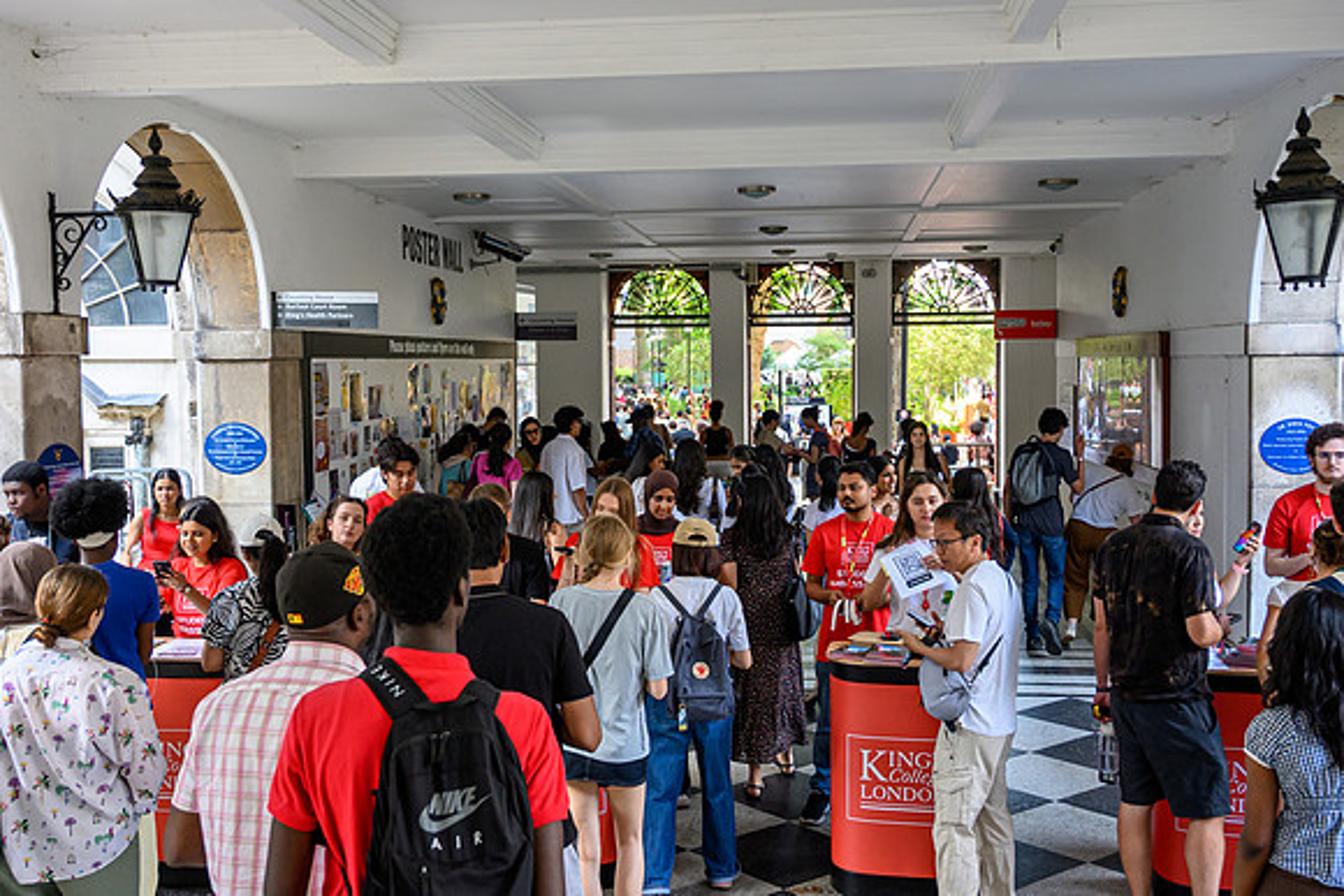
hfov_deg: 52.5
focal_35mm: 36
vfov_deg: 36.4
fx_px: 1362
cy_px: 448
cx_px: 672
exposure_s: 1/160
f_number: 4
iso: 1100
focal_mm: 24
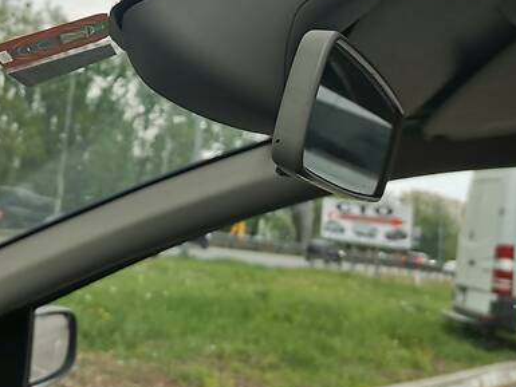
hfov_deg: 34.9
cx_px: 145
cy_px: 80
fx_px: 805
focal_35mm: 54
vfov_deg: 26.6
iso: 50
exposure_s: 1/189
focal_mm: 4.8
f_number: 1.8
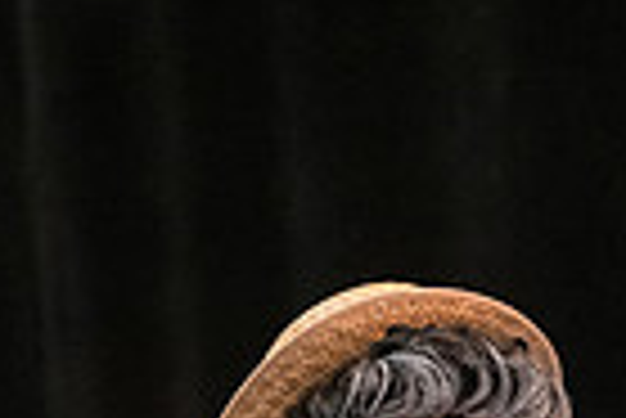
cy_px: 564
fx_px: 9817
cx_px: 594
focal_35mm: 564
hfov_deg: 3.6
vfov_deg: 2.4
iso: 3200
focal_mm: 135
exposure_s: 1/200
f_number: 3.2
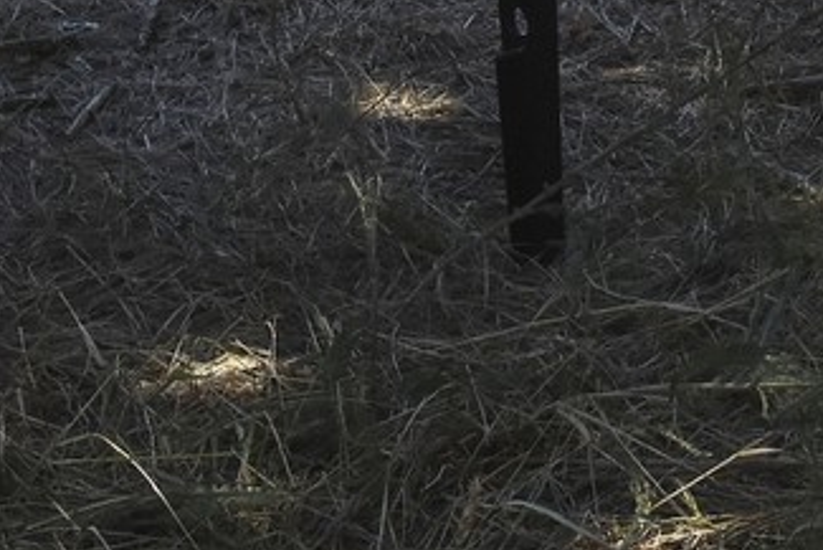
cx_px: 643
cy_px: -712
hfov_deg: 11.6
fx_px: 4048
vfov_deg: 7.3
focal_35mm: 177
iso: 400
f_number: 6.3
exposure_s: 1/2000
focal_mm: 24
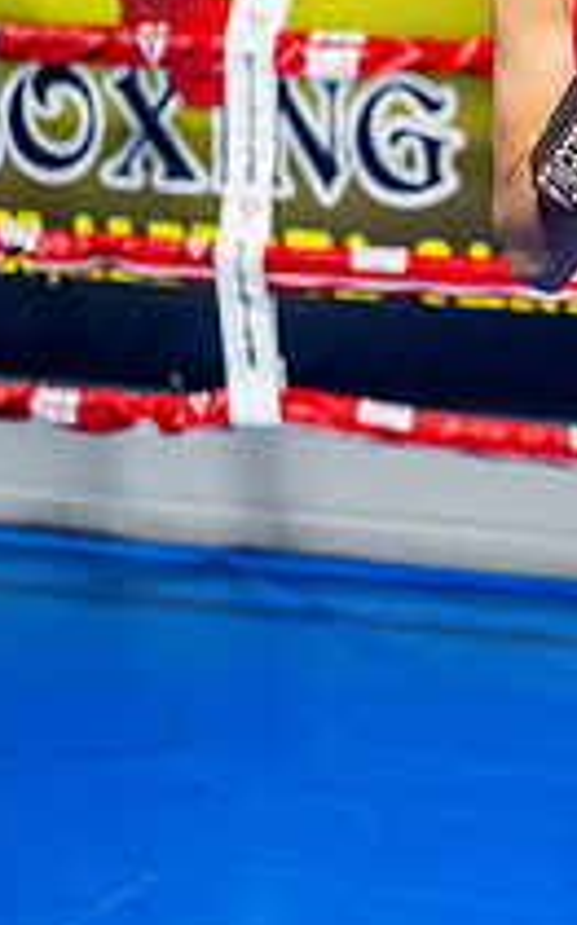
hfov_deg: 8.8
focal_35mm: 141
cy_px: 218
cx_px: 1084
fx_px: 3552
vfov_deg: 14.8
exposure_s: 1/1000
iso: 4000
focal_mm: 50
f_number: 2
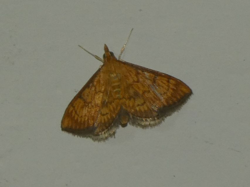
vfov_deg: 3.7
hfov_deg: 5.0
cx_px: 125
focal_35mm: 400
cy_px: 94
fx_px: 2889
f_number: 5.6
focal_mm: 71.7
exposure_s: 1/125
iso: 80
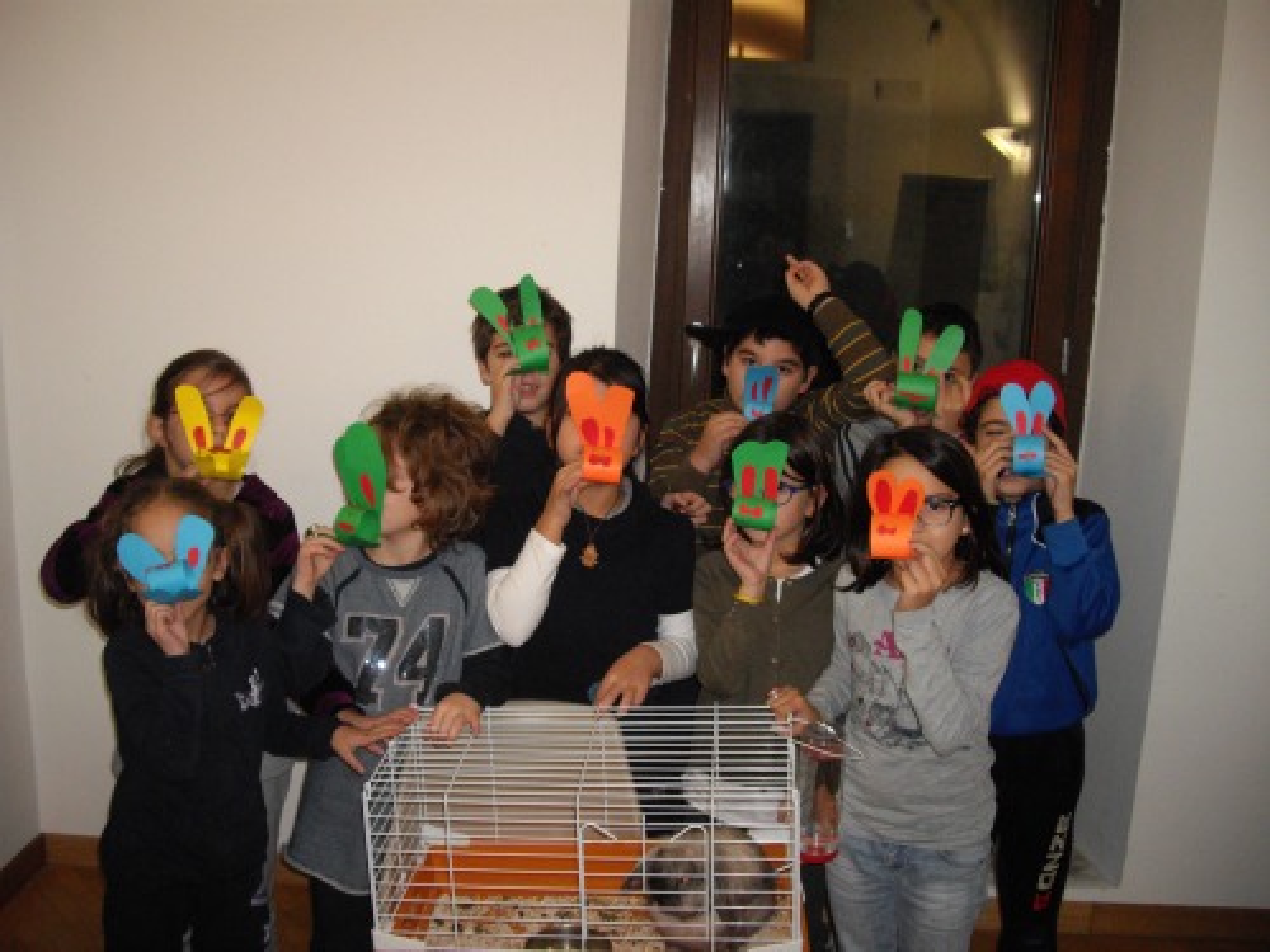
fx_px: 1394
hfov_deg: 49.0
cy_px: 476
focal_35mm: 38
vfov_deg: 37.7
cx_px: 635
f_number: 2.8
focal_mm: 7.9
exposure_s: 1/40
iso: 400
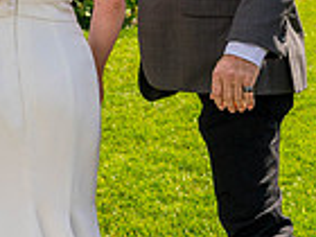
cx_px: -14
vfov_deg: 8.7
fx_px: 1524
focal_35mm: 167
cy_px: -112
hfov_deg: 11.7
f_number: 4.5
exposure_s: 1/2000
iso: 400
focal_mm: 42
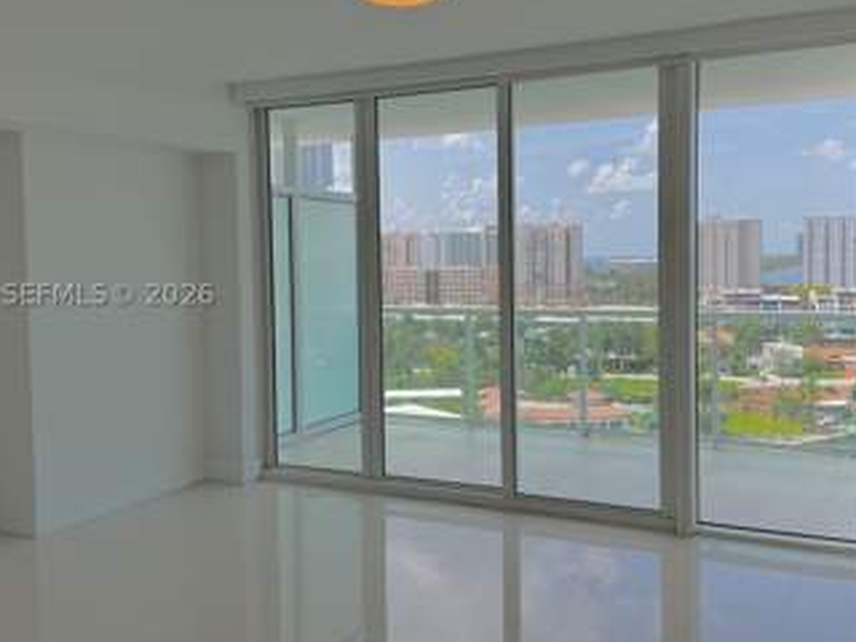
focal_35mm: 36
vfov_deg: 39.6
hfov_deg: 51.3
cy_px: 294
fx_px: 890
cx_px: 460
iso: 80
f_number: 1.78
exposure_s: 1/2070
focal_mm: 6.76
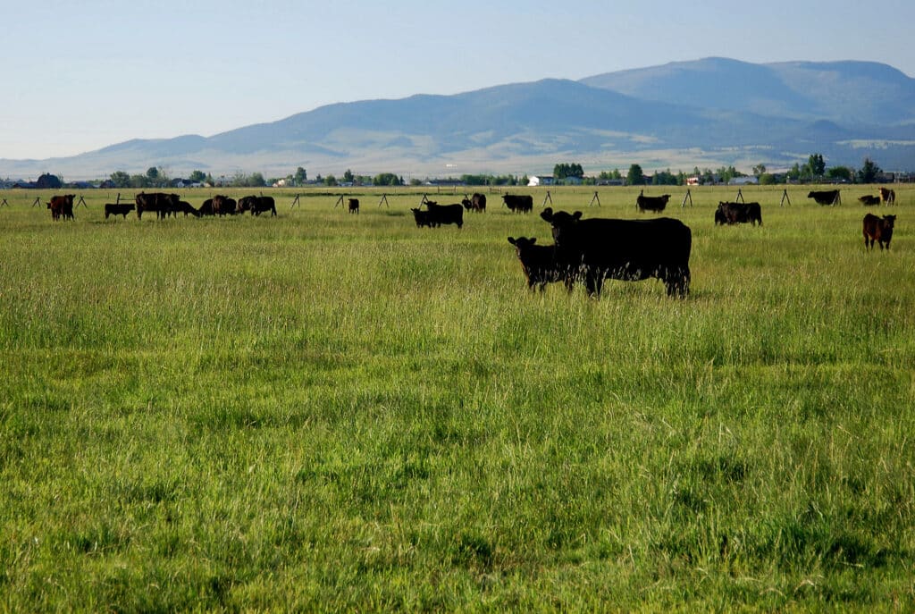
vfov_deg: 13.9
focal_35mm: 99
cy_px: 307
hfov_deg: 20.6
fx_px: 2521
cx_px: 458
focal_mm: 66
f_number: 5.6
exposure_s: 1/125
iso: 200
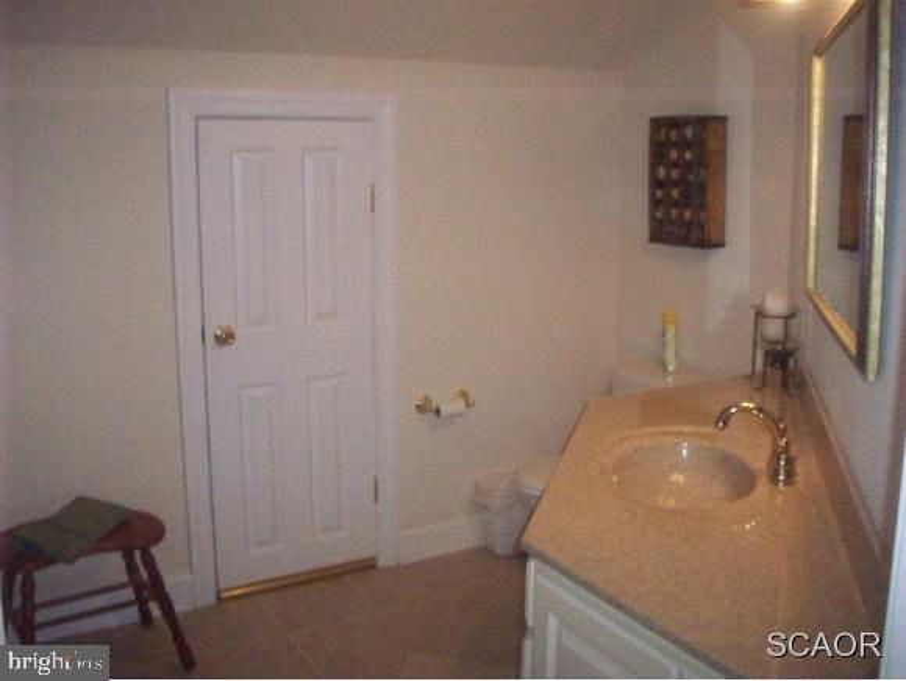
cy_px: 340
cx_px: 453
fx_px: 969
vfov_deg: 38.7
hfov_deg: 50.1
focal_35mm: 37
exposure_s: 1/128
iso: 800
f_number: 2.8
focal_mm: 6.2
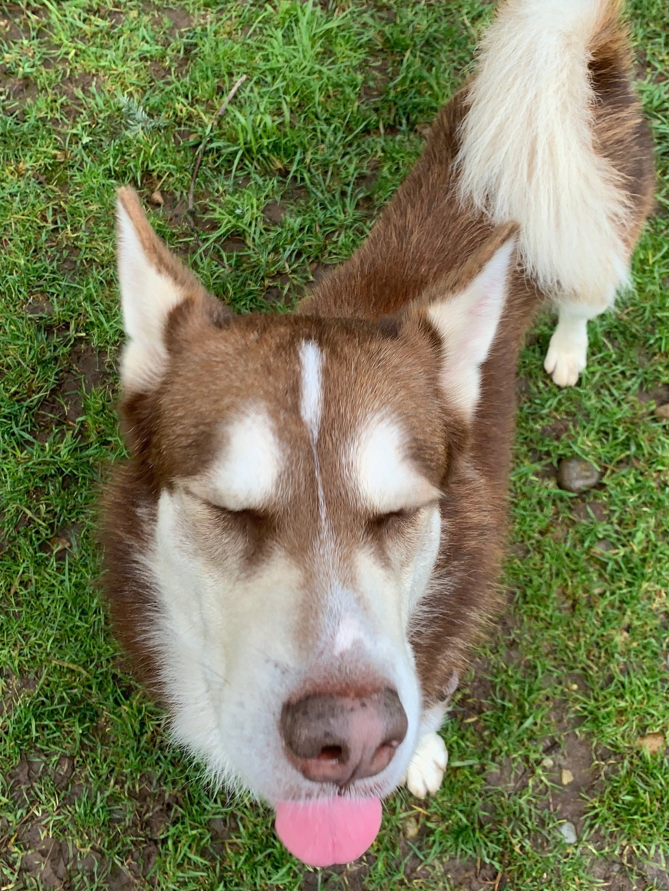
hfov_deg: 44.2
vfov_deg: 56.7
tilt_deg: -60.6
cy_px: 409
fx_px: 824
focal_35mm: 32
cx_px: 328
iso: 25
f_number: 1.8
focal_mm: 4.25
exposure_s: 1/121
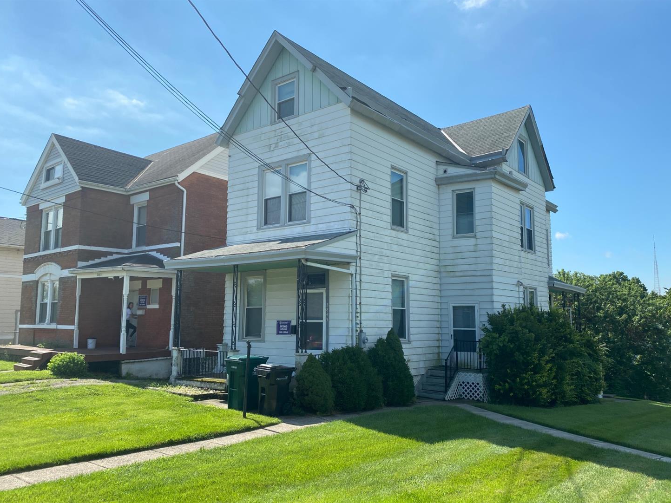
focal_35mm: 27
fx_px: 523
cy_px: 259
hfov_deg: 65.3
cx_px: 338
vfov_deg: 51.3
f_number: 1.8
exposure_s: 1/2890
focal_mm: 4.25
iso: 32
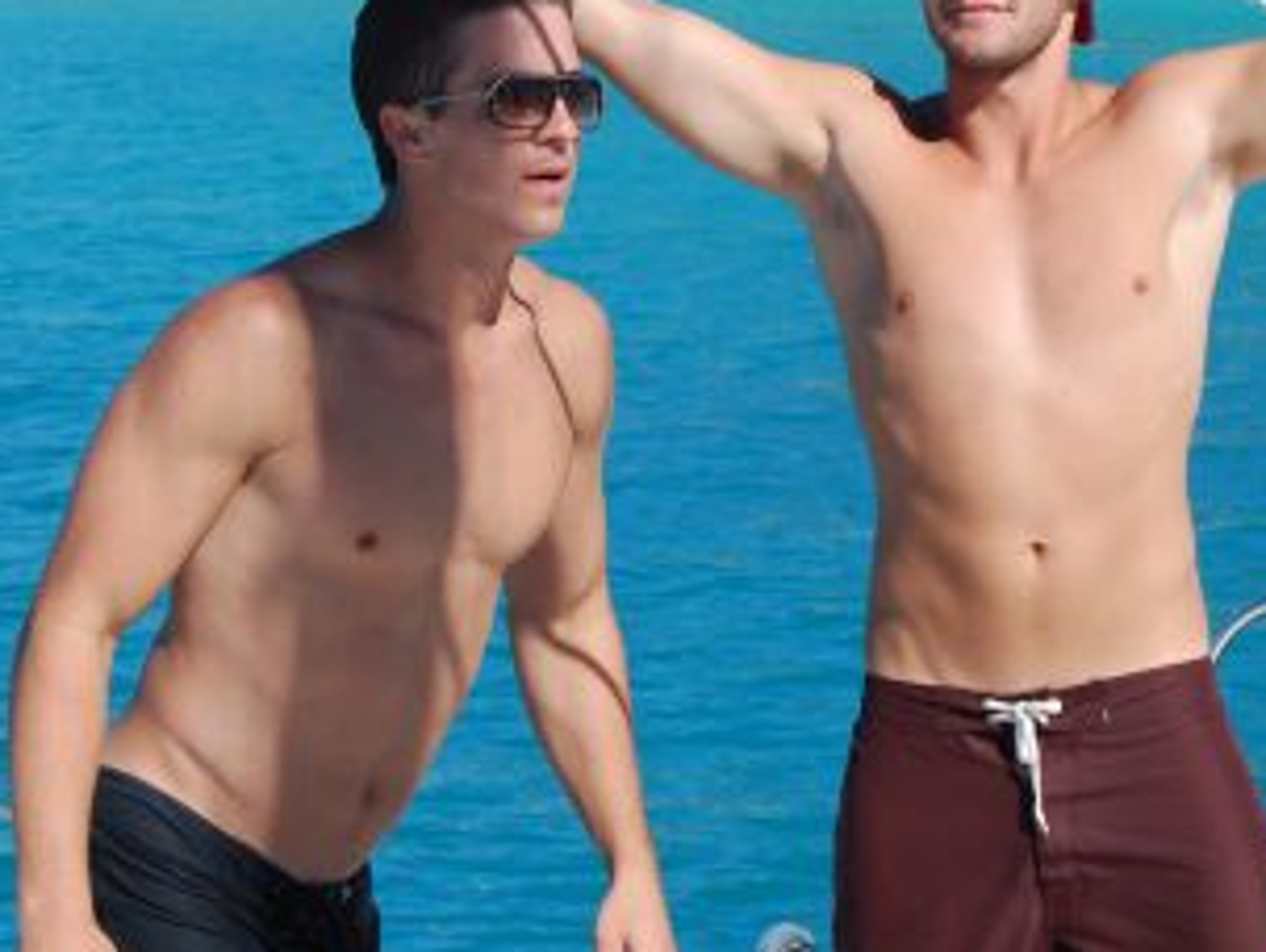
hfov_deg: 14.4
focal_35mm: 137
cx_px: 648
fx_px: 5017
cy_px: 255
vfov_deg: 10.8
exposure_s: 1/250
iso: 100
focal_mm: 45
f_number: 8
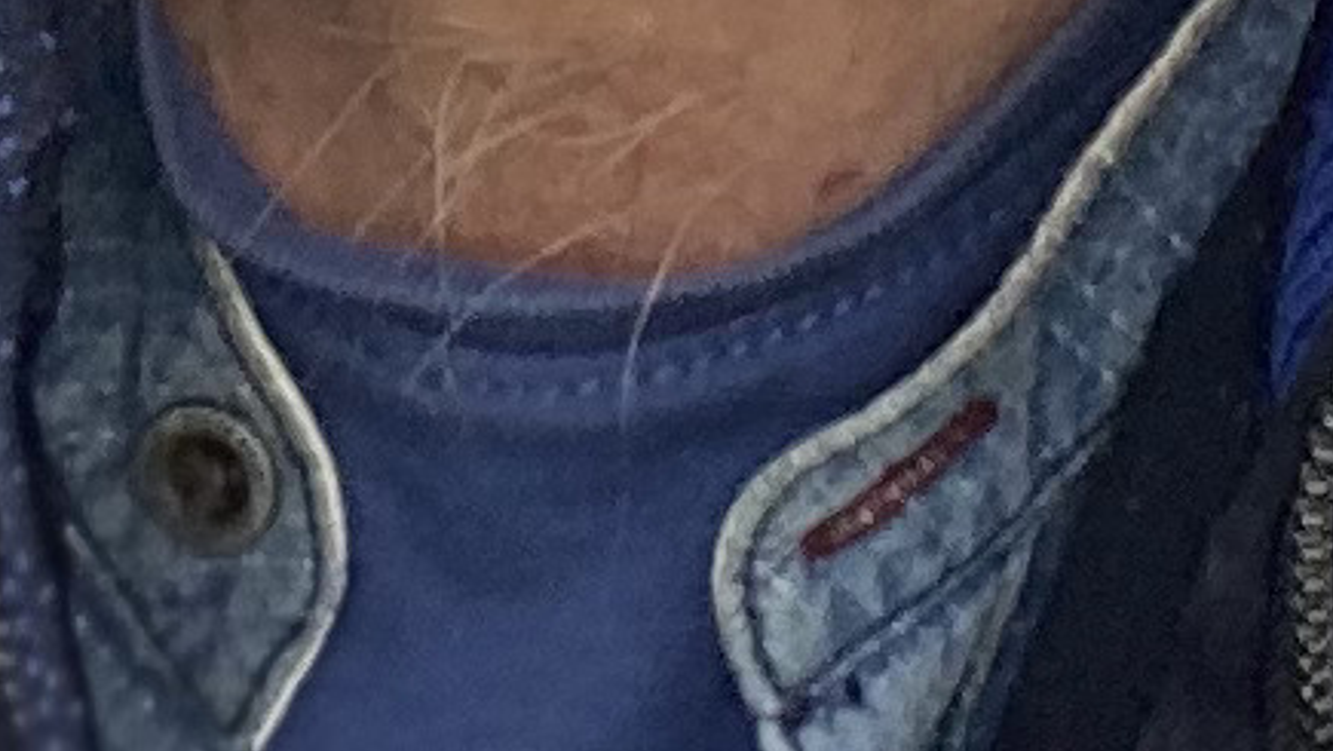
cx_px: 267
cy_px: -1585
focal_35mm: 232
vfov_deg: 5.0
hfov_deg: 9.3
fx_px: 8203
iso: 40
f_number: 2.2
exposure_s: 1/122
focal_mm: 2.71
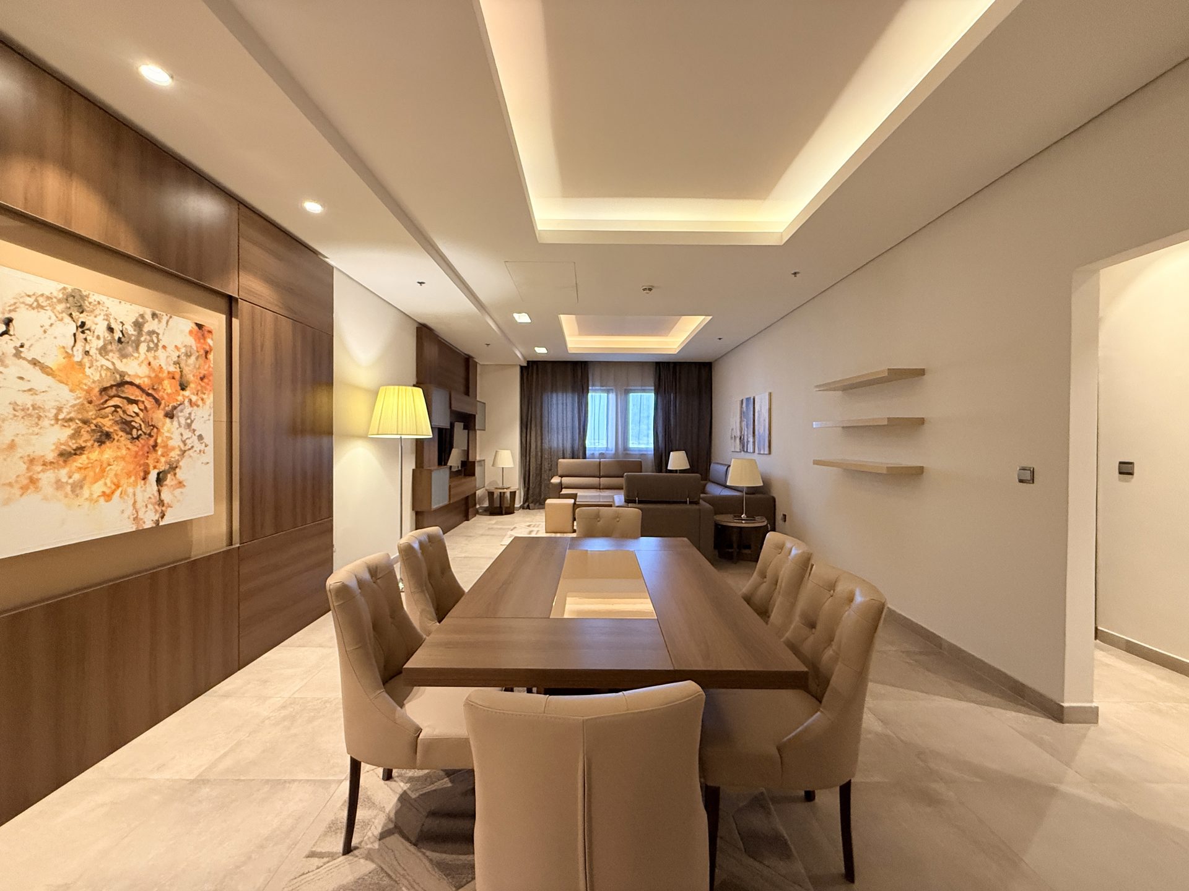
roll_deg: -0.6
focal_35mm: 14
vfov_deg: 85.7
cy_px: 446
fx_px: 481
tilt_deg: -0.5
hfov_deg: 102.1
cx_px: 594
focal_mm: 2.22
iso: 400
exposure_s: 1/60
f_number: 2.2
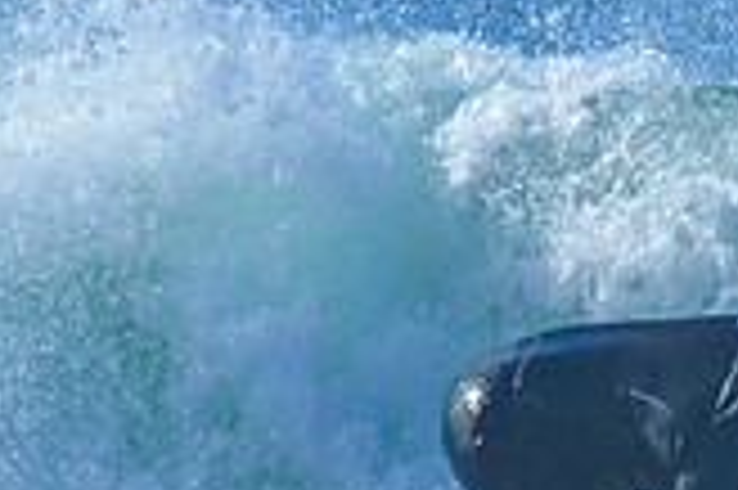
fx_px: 79582
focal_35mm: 3886
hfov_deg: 0.5
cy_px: 534
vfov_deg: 0.4
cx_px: 764
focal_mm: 800
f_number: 6.3
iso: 320
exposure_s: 1/2000
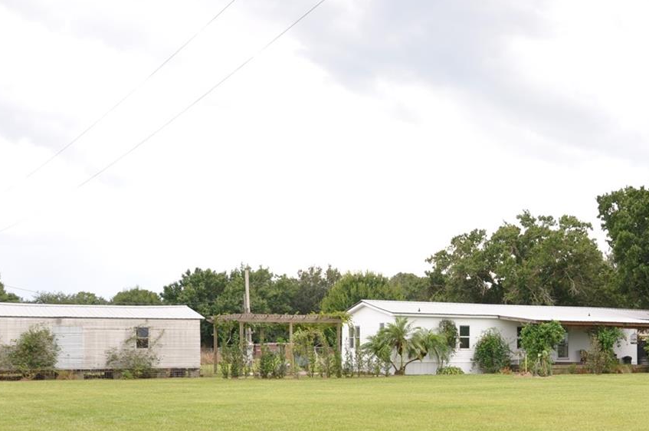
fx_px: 918
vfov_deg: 26.0
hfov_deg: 37.7
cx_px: 506
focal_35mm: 51
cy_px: 341
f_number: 8
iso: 200
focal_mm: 18
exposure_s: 1/200
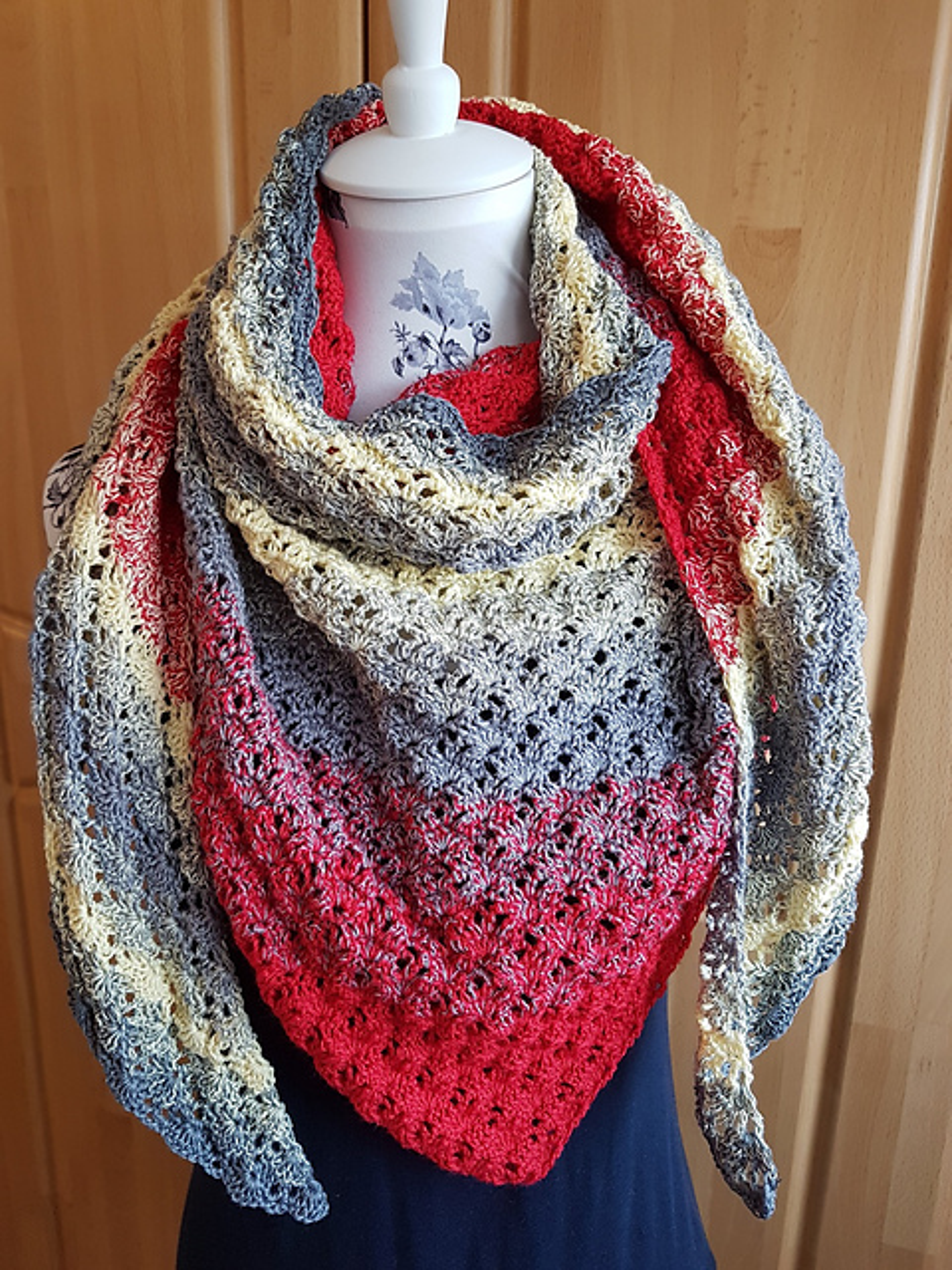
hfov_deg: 53.1
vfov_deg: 67.3
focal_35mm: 26
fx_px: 953
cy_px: 635
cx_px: 476
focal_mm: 4.2
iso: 80
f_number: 1.7
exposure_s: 1/50
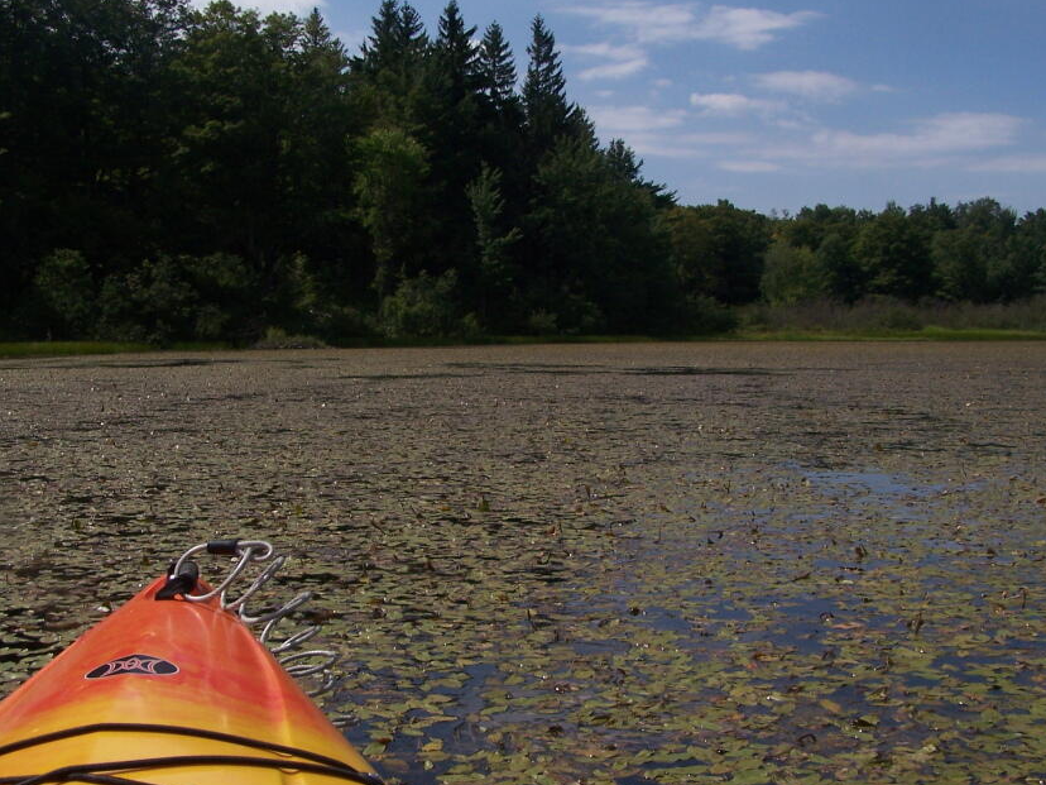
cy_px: 398
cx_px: 464
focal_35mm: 47
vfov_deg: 30.9
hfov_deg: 40.4
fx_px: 1420
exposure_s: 1/1250
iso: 100
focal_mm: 6.3
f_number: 5.6
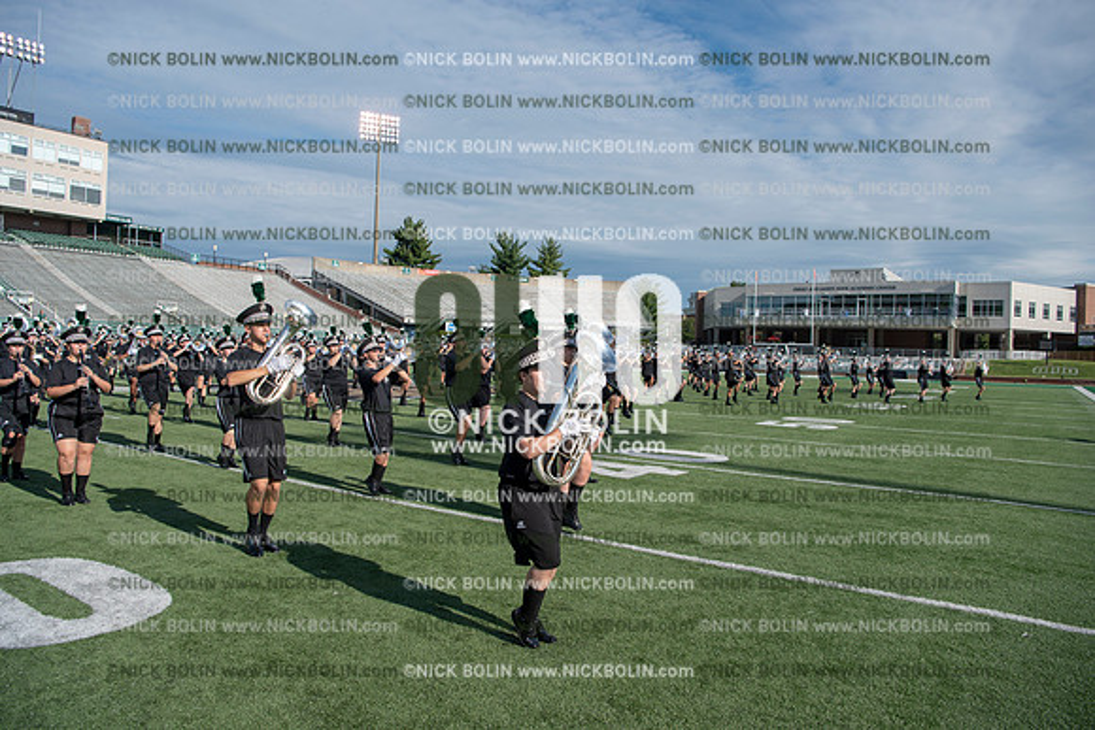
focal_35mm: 24
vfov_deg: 53.2
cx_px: 548
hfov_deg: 73.7
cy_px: 365
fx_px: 730
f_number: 5.6
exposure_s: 1/640
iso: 100
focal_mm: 24
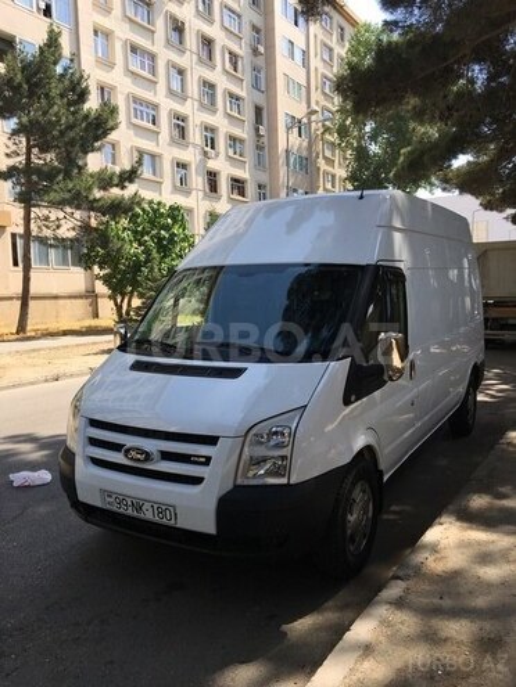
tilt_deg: -4.4
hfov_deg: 48.2
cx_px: 258
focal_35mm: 29
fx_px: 576
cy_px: 344
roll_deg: +2.1
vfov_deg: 61.7
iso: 25
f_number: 2.2
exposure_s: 1/615
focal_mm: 4.15
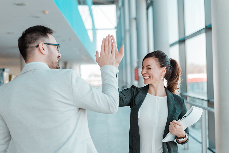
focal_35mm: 50
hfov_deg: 39.6
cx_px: 114
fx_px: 318
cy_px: 76
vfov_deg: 27.0
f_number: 2.2
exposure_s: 1/160
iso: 100
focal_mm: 50
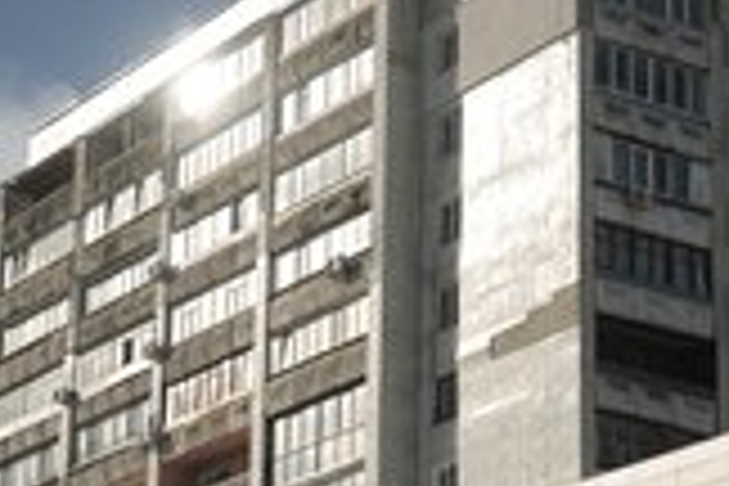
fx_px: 2855
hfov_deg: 14.5
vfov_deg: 9.7
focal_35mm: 141
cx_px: 180
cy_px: 380
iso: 160
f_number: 2.8
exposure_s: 1/640
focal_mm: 57
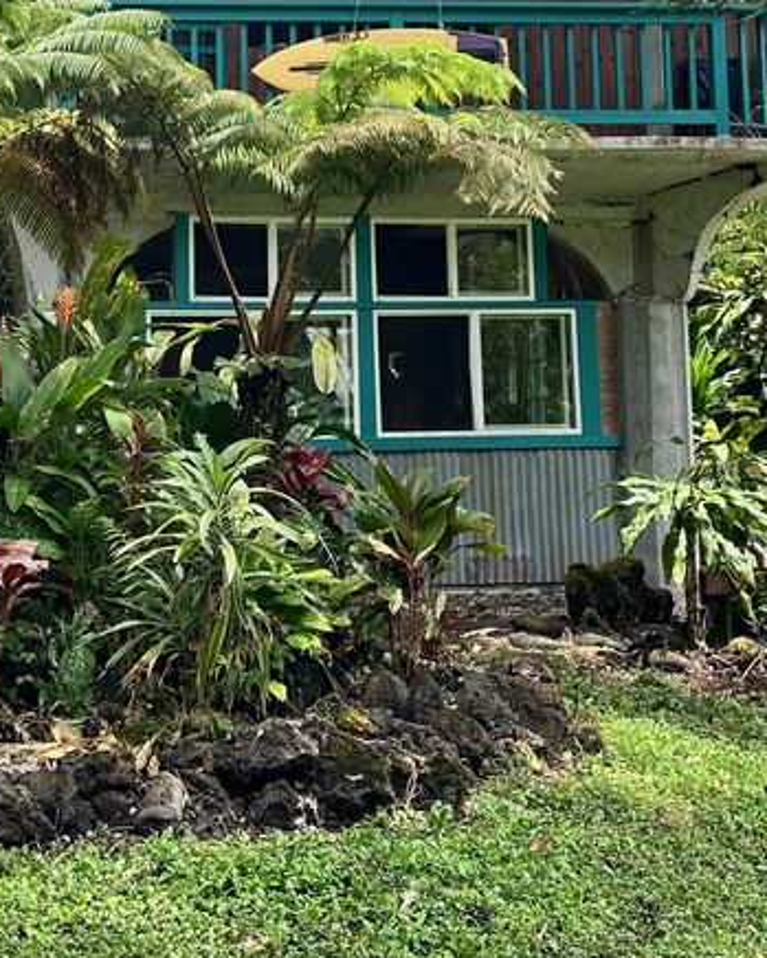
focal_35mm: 55
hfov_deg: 27.3
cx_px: 213
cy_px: 193
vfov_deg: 33.2
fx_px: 1560
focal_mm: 6.86
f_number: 1.78
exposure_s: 1/745
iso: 80
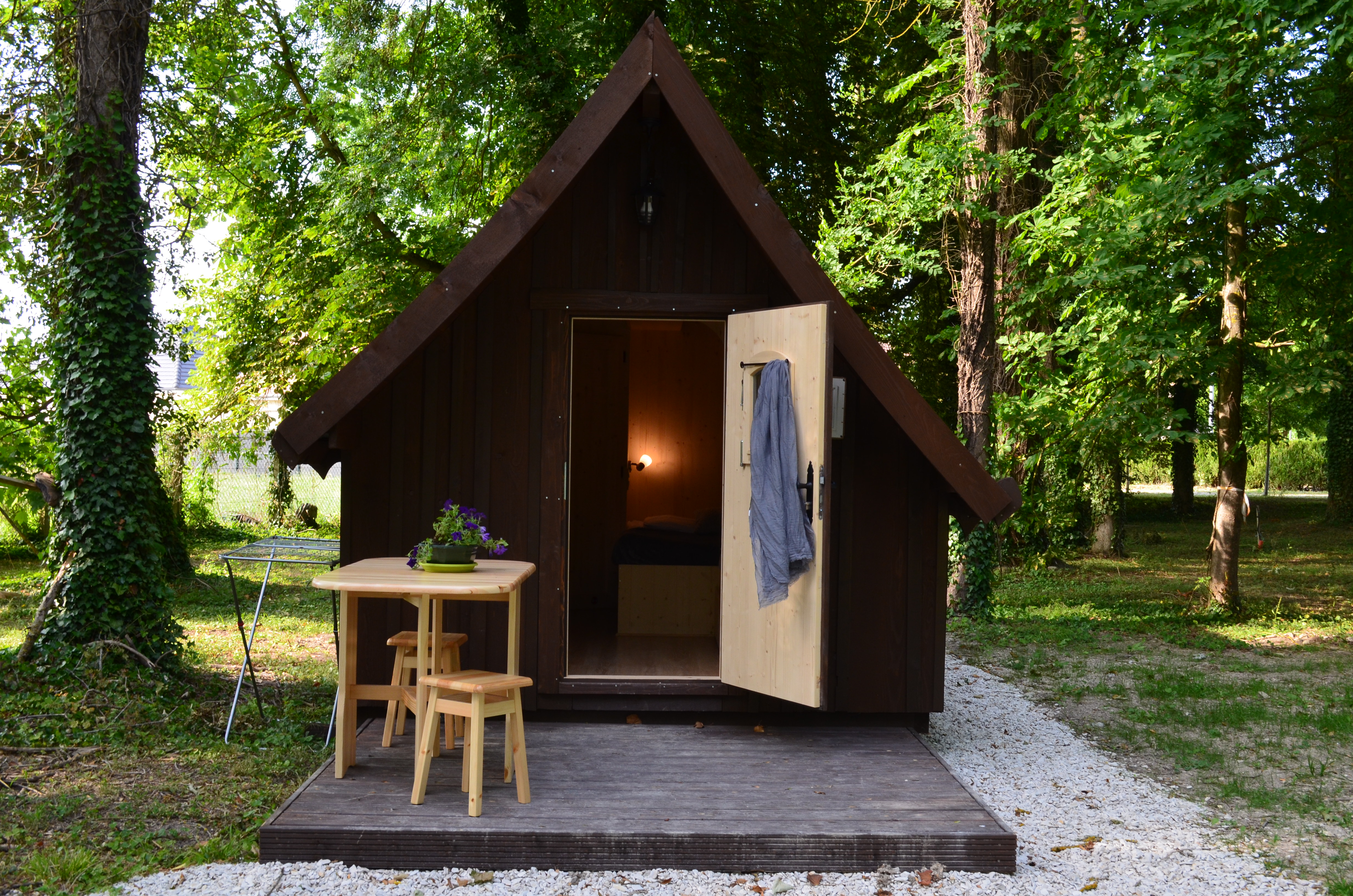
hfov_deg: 49.6
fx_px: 1463
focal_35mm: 39
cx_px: 676
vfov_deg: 34.1
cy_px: 448
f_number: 10
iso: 400
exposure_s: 1/50
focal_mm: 26
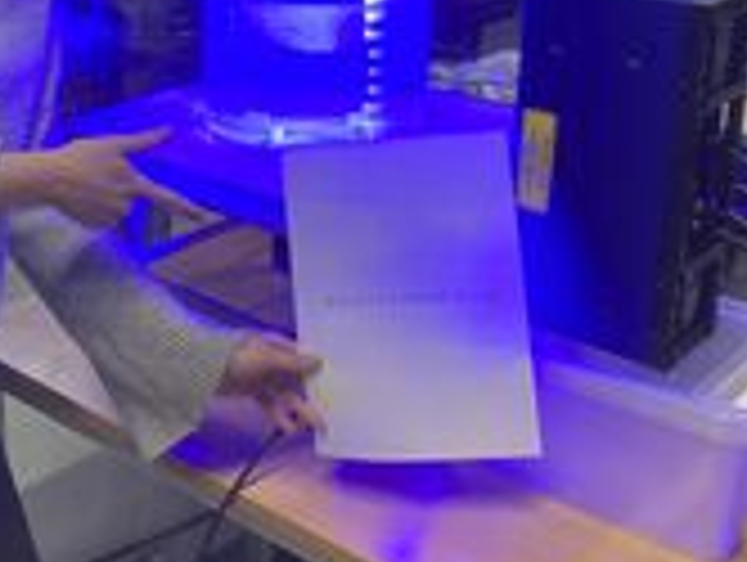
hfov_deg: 31.5
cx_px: 112
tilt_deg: -13.0
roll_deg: -0.4
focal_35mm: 59
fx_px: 1275
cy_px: 88
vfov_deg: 24.4
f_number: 1.8
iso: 64
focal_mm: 3.99
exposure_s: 1/100
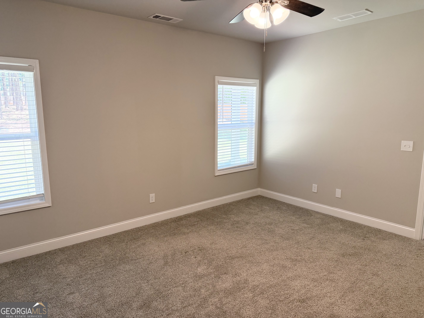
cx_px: 212
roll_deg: +0.9
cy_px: 159
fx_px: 294
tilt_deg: -9.1
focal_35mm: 24
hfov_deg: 71.6
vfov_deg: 56.8
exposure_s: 1/120
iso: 250
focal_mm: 6.76
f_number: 1.78
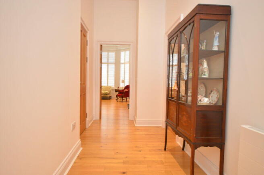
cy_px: 88
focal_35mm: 21
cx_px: 132
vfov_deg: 59.2
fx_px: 154
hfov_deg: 81.3
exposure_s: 1/60
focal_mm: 14
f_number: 4
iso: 800
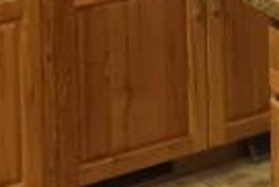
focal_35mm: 142
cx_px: 217
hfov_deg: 14.4
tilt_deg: -5.7
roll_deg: +2.1
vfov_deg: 8.8
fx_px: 1102
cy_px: -261
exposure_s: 1/30
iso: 100
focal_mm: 4.15
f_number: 2.2
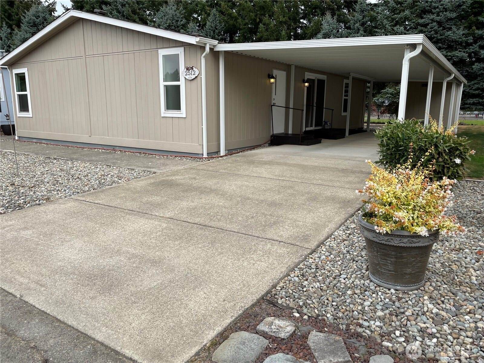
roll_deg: +0.0
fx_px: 364
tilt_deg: -11.2
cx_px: 242
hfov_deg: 67.3
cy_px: 182
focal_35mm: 26
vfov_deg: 53.1
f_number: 1.6
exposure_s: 1/1949
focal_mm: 4.2
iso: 32
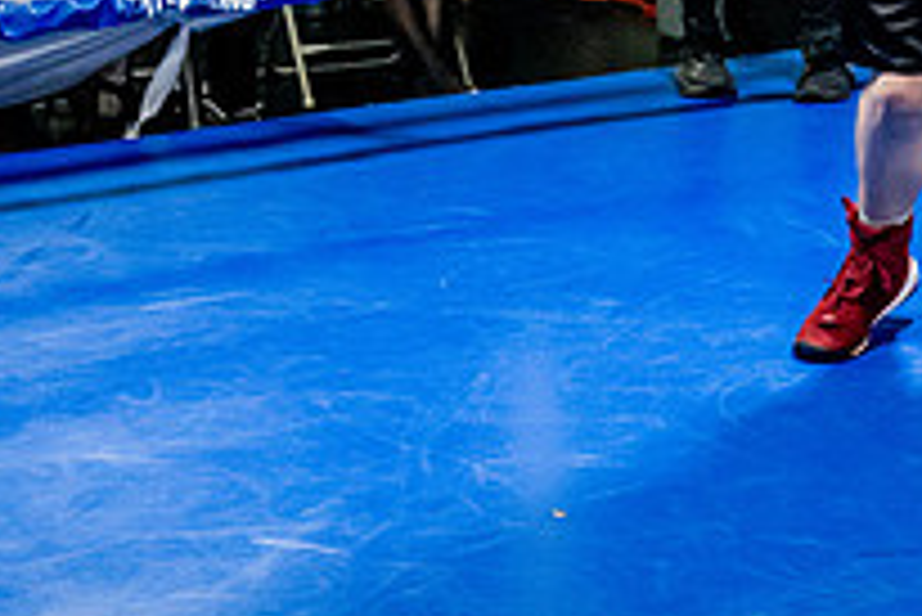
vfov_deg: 9.2
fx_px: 3767
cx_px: 1012
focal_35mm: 147
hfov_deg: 13.7
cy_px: -101
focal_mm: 35
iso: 5000
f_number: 2.8
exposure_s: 1/800
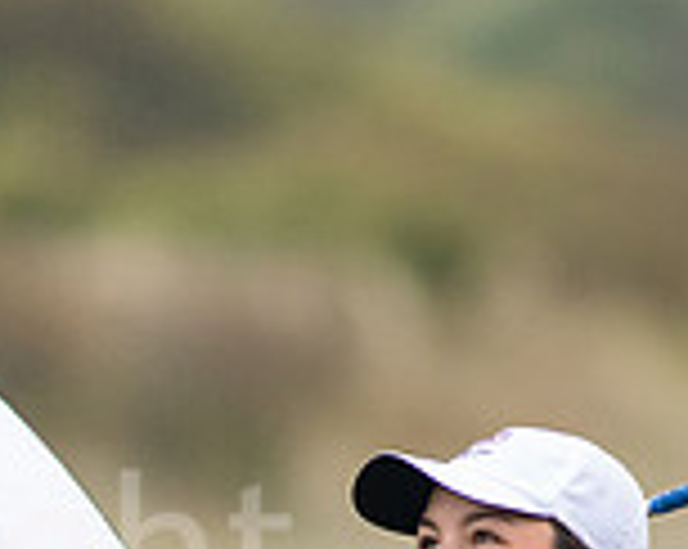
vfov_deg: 1.0
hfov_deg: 1.2
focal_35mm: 1605
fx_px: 32640
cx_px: 18
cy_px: 844
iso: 1600
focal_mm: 300
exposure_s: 1/3200
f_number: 4
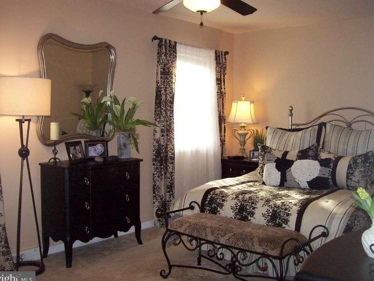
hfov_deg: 49.0
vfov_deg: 37.7
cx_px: 185
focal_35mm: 38
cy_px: 139
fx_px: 411
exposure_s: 1/64
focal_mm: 6
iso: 140
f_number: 2.7
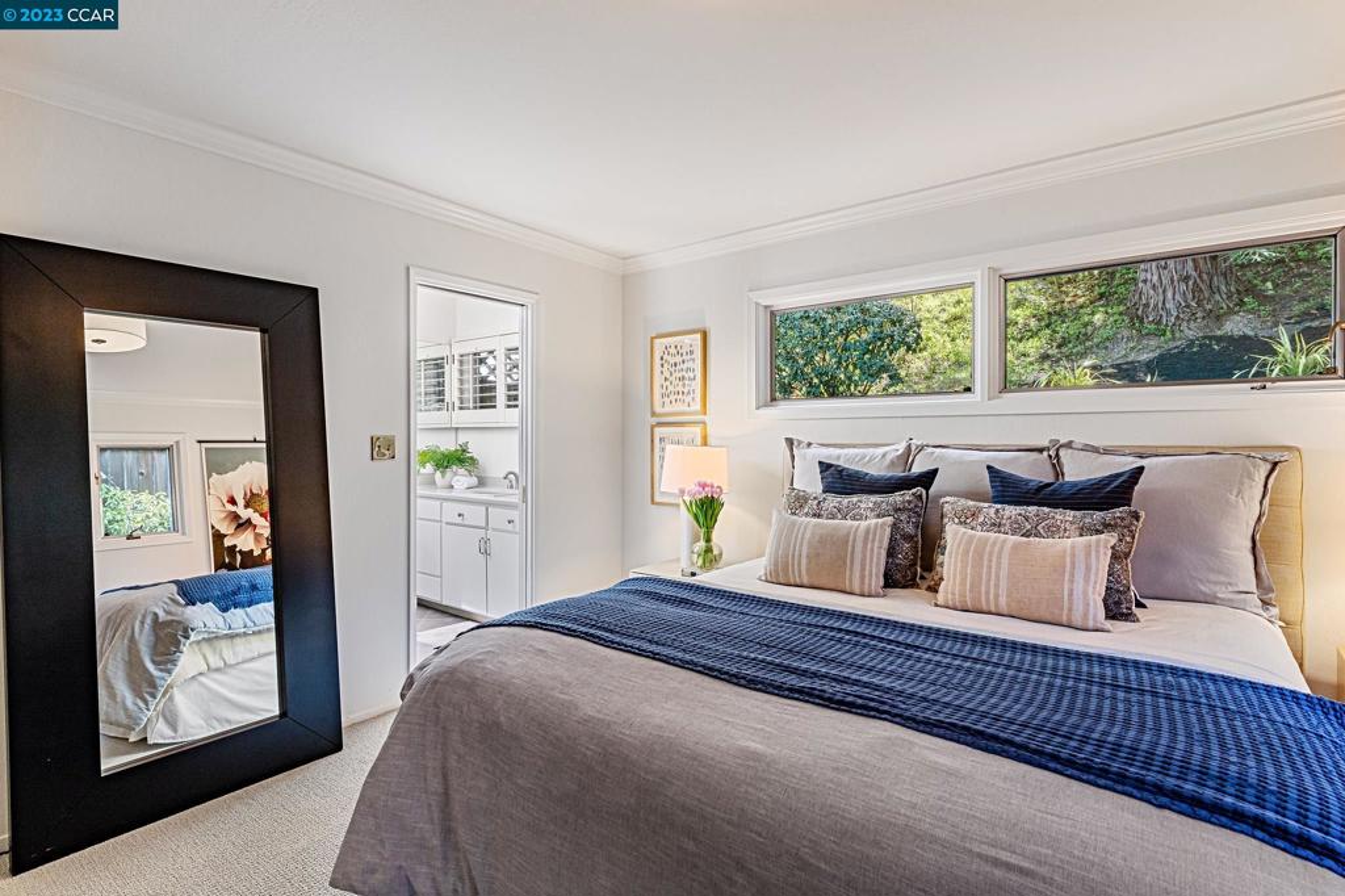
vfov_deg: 70.4
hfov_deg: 93.3
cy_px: 448
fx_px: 635
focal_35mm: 17
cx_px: 672
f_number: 11
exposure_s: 1/10
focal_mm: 17
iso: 320
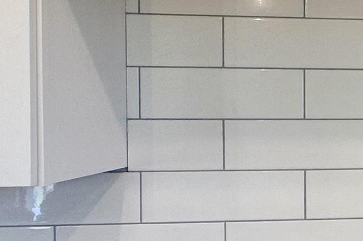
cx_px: 564
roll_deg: -0.7
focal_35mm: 67
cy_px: 115
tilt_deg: -1.7
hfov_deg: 23.3
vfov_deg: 20.3
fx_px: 675
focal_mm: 2.22
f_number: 2.2
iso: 80
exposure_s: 1/120
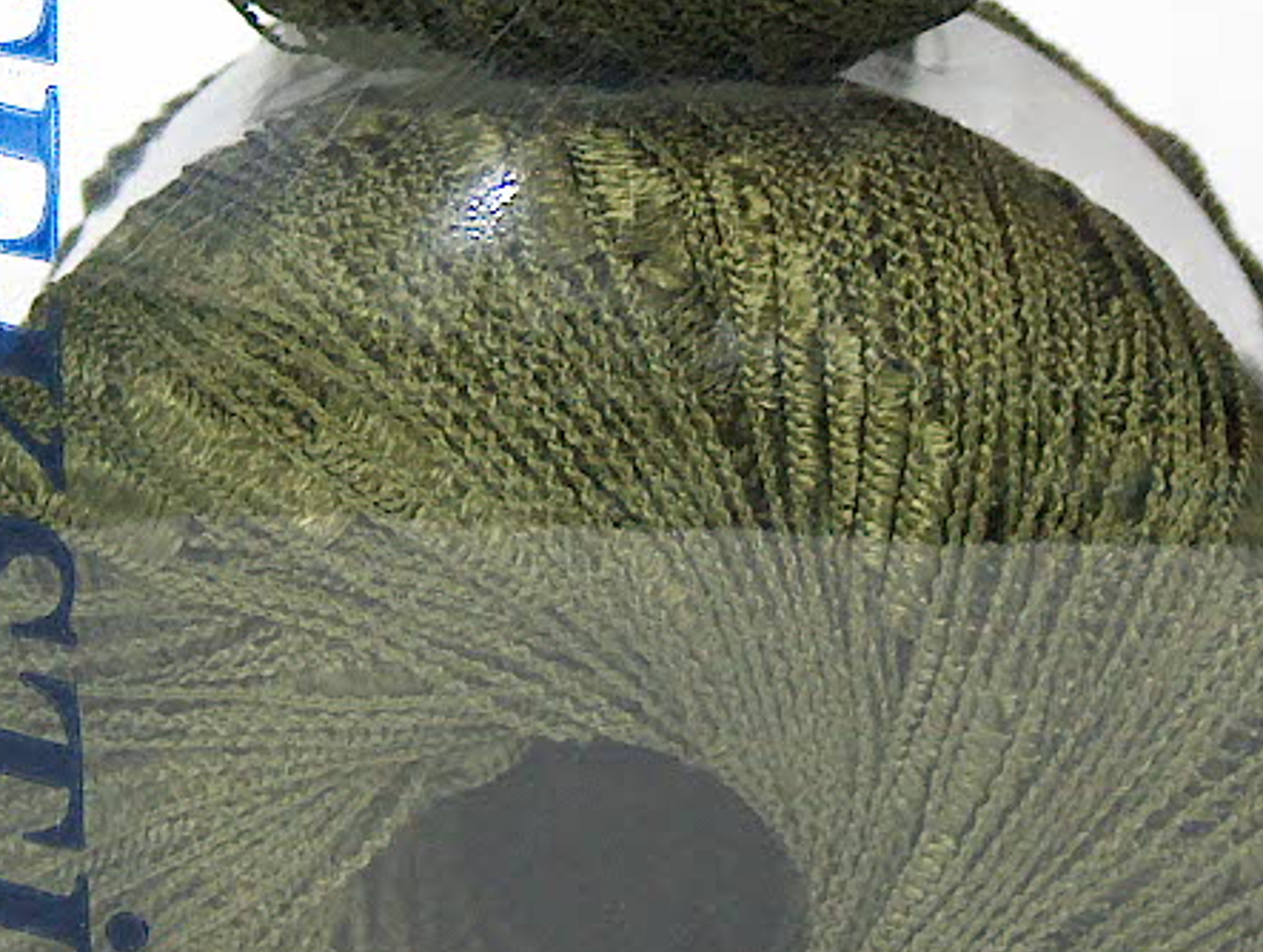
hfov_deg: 13.0
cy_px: 80
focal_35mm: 152
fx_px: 5556
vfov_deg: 9.7
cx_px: 624
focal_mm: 10.64
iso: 100
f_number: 2.8
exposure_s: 1/6.32
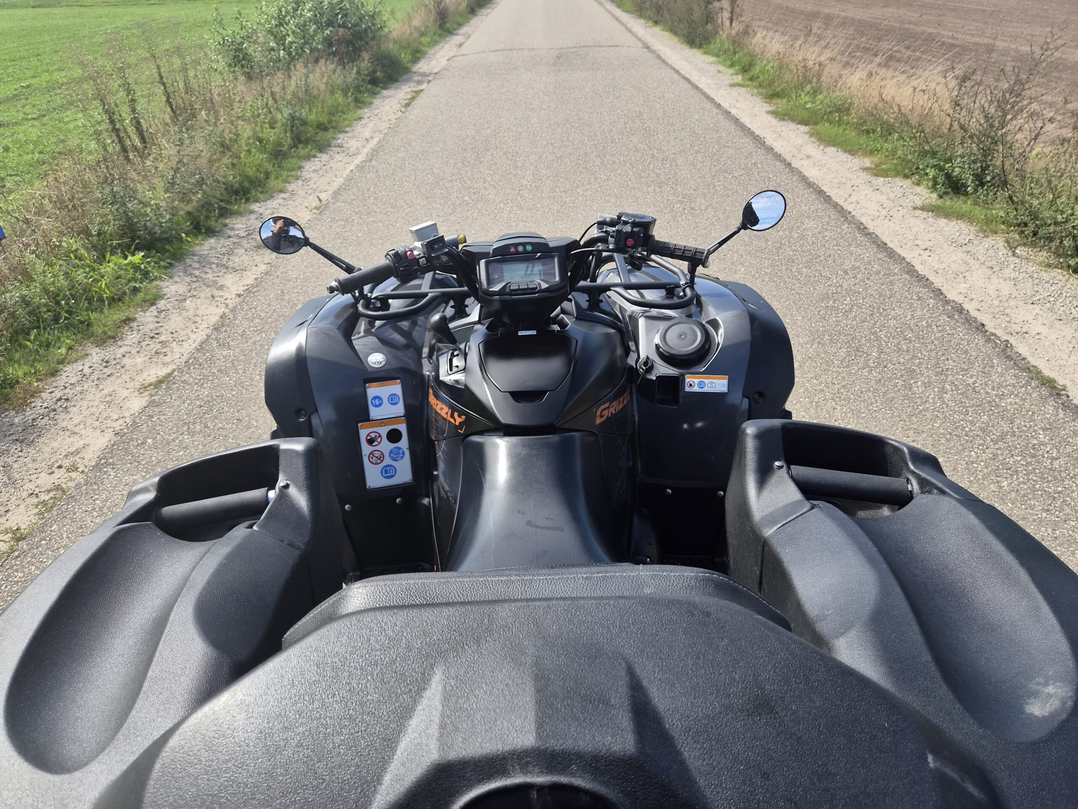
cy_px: 404
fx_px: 716
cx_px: 539
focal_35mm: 23
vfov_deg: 58.9
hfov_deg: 73.9
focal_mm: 5.4
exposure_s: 1/1796
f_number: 1.8
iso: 80
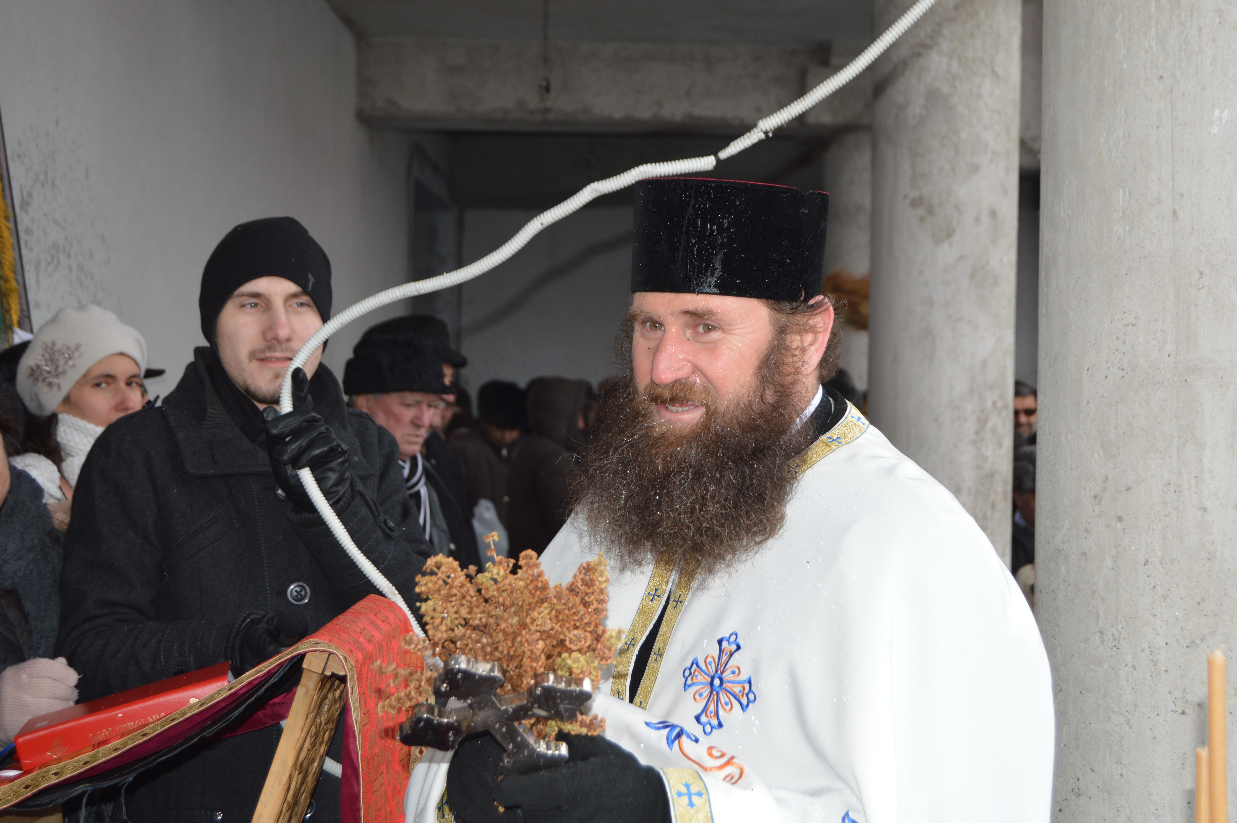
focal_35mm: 63
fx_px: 2163
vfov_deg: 21.5
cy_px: 412
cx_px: 618
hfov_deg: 31.9
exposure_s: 1/125
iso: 180
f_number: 5
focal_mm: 42
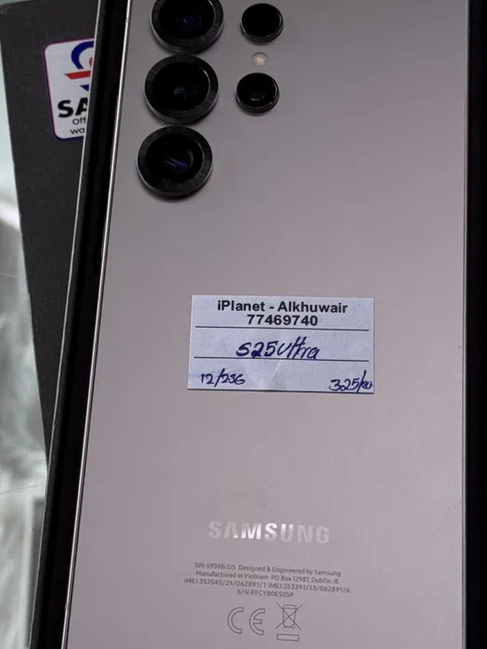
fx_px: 1744
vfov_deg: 21.1
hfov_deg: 15.9
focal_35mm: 93
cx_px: 224
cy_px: 258
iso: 64
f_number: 1.78
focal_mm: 6.76
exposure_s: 1/282
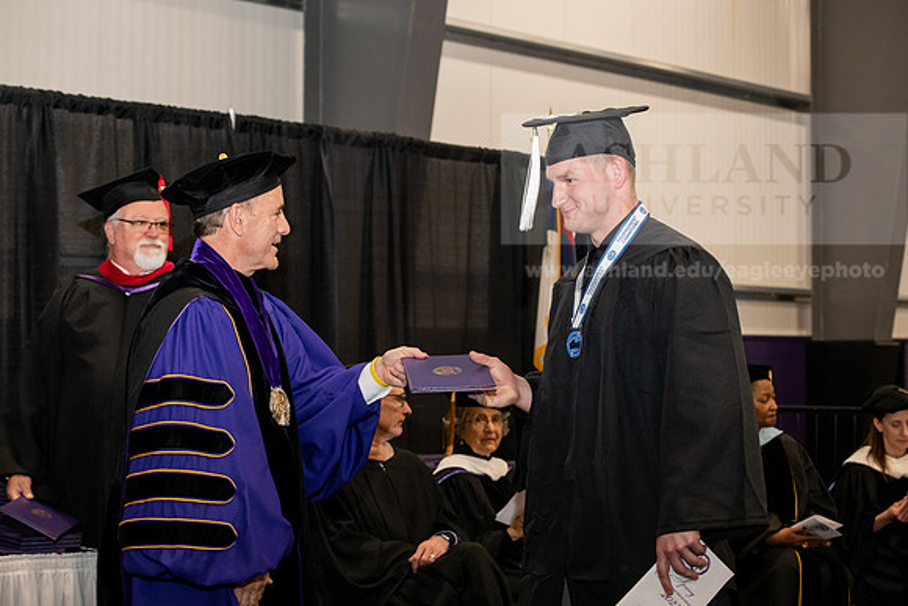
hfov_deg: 28.8
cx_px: 454
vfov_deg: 19.5
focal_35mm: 70
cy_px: 303
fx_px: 1766
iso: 2500
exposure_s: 1/200
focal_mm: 70
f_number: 5.6
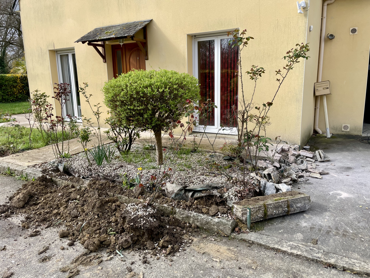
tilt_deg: -11.7
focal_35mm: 26
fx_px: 278
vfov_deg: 53.1
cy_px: 139
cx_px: 185
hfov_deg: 67.3
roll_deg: +2.0
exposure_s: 1/1770
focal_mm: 4.2
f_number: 1.6
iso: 32
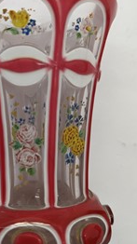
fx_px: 259
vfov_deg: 50.3
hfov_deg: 28.9
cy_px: 104
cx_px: 26
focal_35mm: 40
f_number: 1.85
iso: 132
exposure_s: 1/143
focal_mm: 6.81
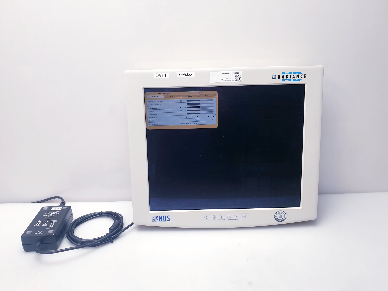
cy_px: 146
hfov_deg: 67.3
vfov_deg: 53.1
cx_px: 194
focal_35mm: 26
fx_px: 291
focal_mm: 4.3
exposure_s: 1/50
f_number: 2.4
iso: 80
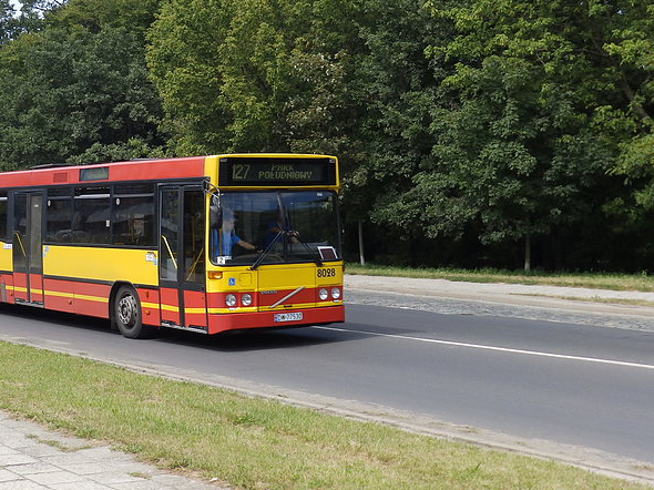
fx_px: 1095
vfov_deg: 25.2
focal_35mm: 58
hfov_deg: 32.7
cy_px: 199
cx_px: 177
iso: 125
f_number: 4
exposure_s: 1/500
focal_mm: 6.8
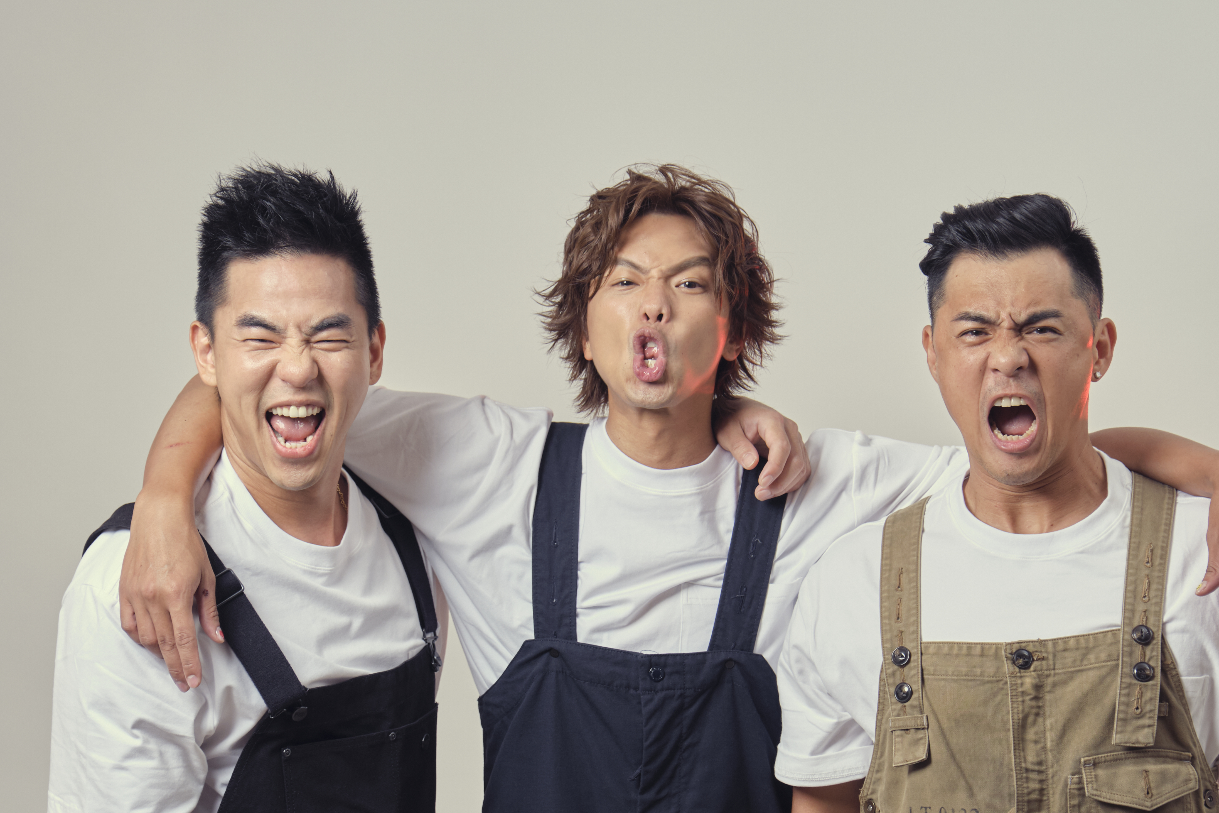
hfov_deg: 19.6
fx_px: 3521
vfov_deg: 13.1
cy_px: 564
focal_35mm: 104
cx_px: 642
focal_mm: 48.5
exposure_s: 1/125
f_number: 4
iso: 320
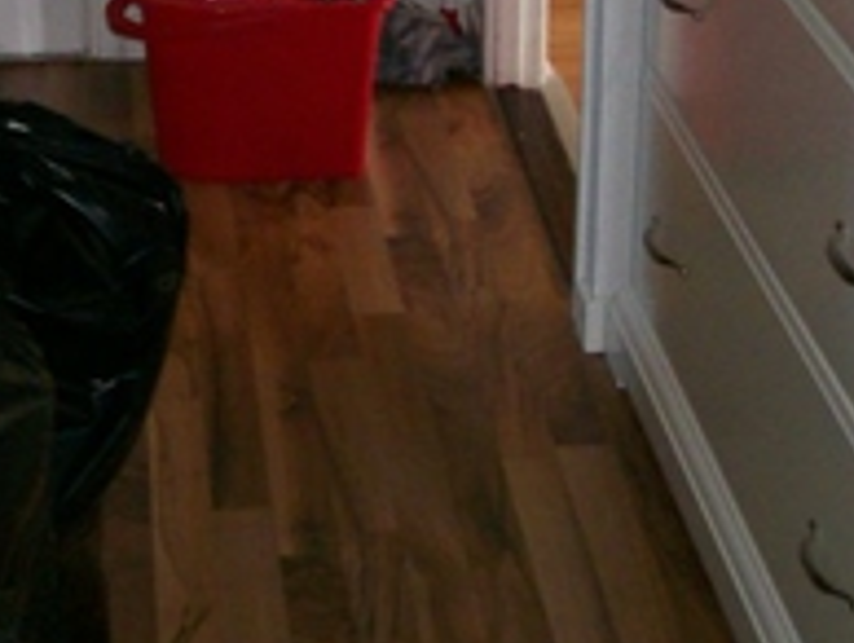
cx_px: 136
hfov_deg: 19.0
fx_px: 2520
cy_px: 51
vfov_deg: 14.4
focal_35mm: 102
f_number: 2.7
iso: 140
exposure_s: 1/64
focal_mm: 6
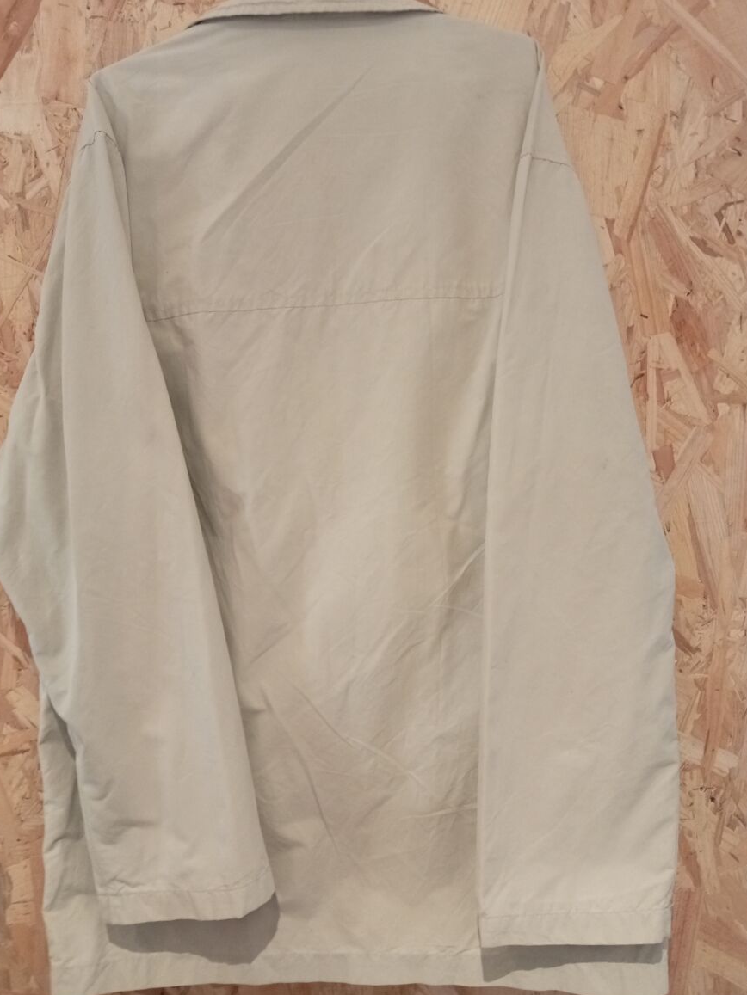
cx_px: 376
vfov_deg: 63.4
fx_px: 805
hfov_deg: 49.8
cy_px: 488
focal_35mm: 28
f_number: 1.8
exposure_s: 1/20
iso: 1012
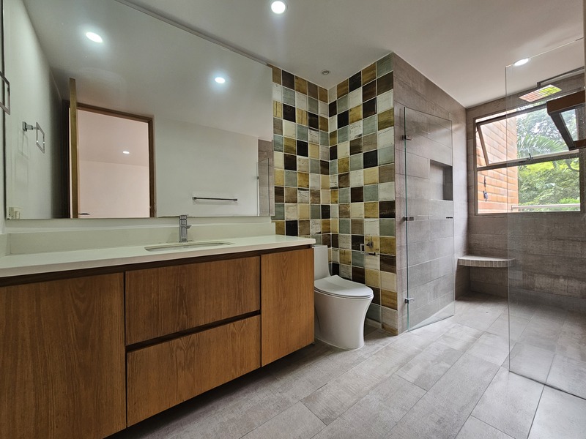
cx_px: 293
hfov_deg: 106.2
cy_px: 220
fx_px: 220
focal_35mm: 13
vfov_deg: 89.9
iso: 100
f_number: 2.2
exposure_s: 1/77.4
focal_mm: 2.2
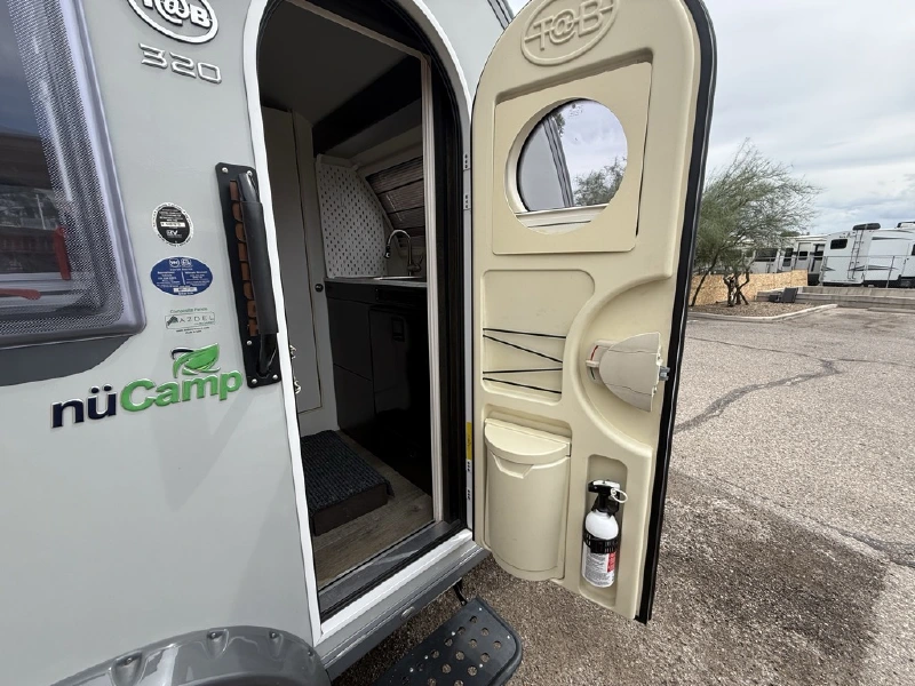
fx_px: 370
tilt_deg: -10.8
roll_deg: +0.6
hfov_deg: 102.1
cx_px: 458
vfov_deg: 85.7
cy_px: 343
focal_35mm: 14
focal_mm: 2.22
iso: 50
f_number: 2.2
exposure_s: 1/942
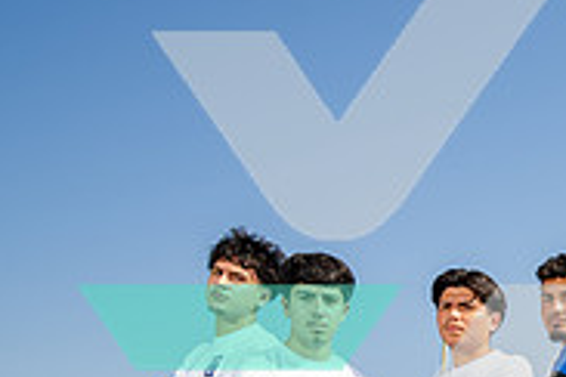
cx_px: 866
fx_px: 1195
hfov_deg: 21.8
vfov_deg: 17.2
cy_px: 450
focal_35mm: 76
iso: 50
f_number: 7.1
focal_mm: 24
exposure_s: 1/125
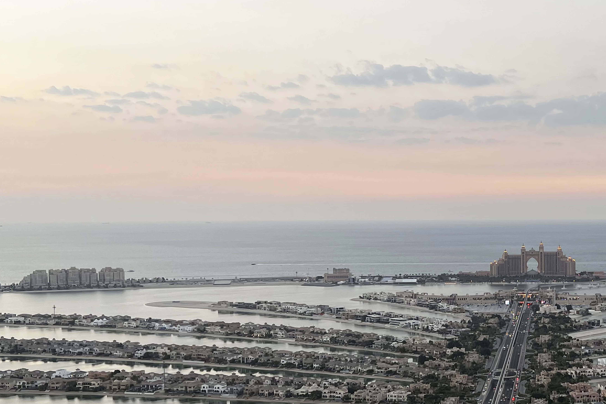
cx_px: 527
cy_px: 250
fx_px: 521
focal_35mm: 31
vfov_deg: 42.1
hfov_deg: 54.0
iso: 125
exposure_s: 1/1.67
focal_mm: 16.5
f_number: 10
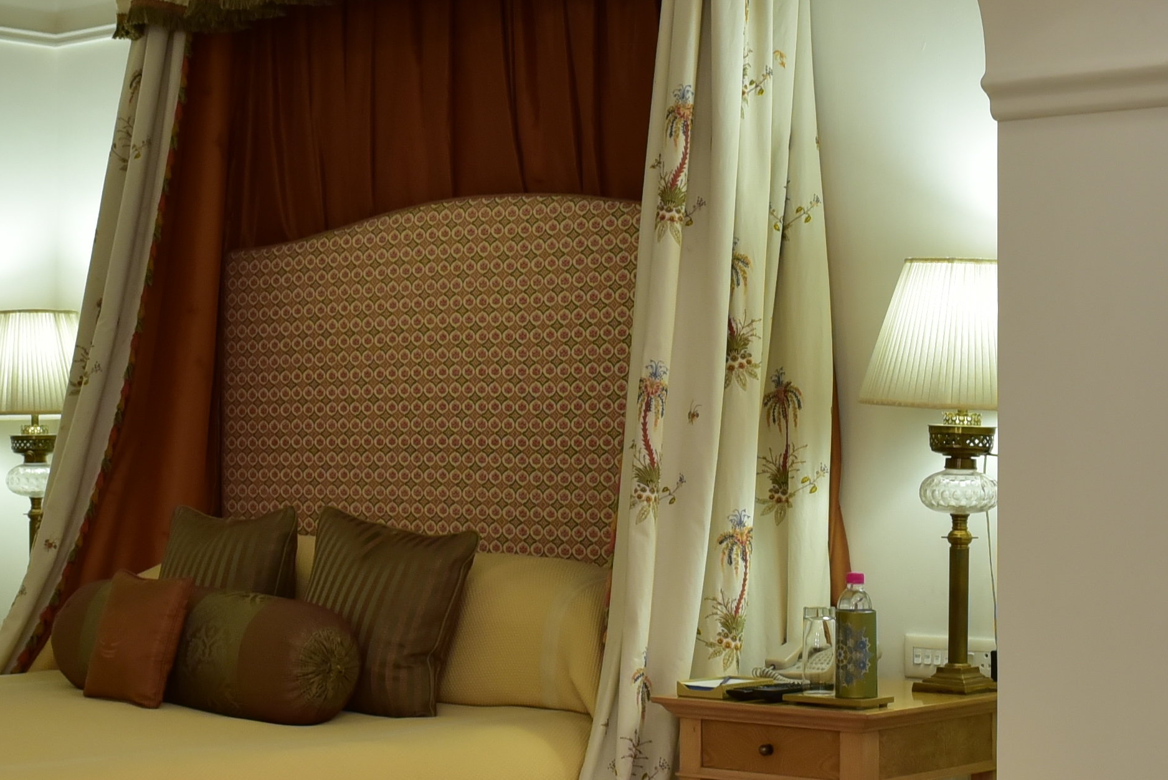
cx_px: 657
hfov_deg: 26.3
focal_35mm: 77
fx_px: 2499
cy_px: 401
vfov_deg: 17.7
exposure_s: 1/15
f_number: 7.1
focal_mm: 24
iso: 800
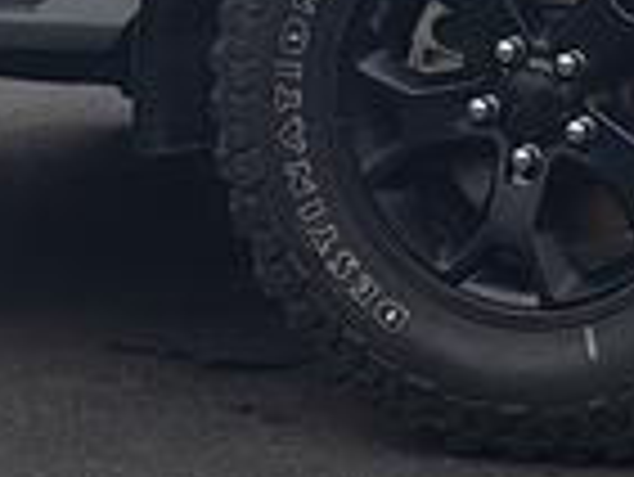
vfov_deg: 11.9
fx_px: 2163
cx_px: 445
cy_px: -284
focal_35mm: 118
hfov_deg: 16.6
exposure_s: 1/1160
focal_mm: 4.3
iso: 50
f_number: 2.4
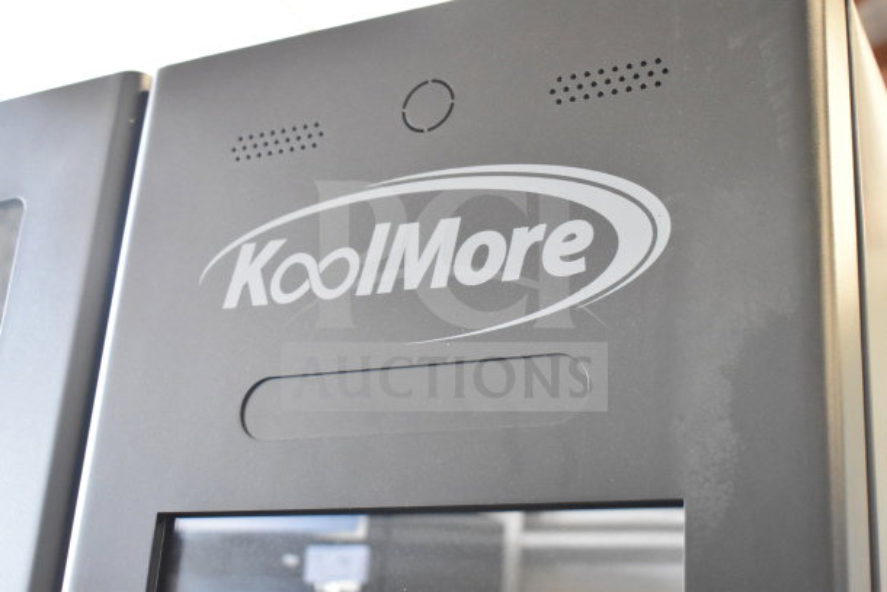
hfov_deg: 38.9
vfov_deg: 26.5
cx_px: 444
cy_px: 296
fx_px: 1257
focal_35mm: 51
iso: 6400
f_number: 5
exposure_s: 1/100
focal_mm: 34
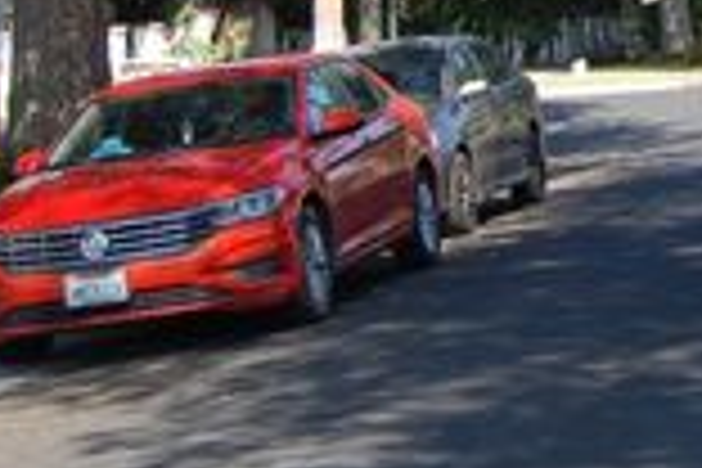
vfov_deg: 10.8
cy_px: -112
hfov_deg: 15.3
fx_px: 2437
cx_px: 999
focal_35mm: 125
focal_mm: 26
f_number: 7.1
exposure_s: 1/200
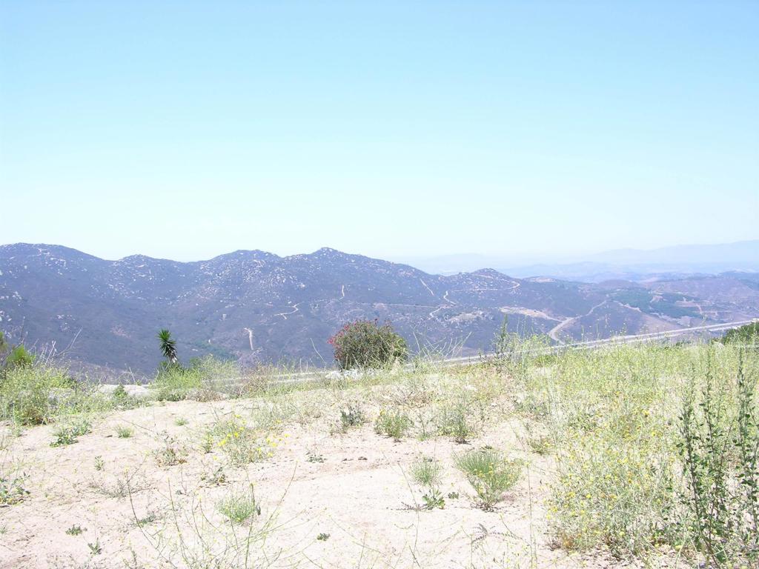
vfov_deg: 40.7
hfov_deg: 52.6
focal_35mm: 35
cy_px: 284
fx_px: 767
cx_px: 380
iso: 50
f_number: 5.6
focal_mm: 8.9
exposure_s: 1/206
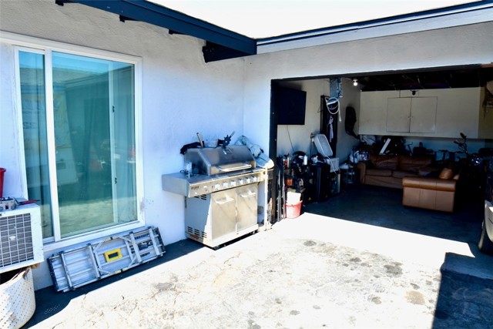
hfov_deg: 81.2
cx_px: 246
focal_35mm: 21
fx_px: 288
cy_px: 164
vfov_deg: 59.5
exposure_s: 1/160
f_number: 6.3
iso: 200
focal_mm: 14
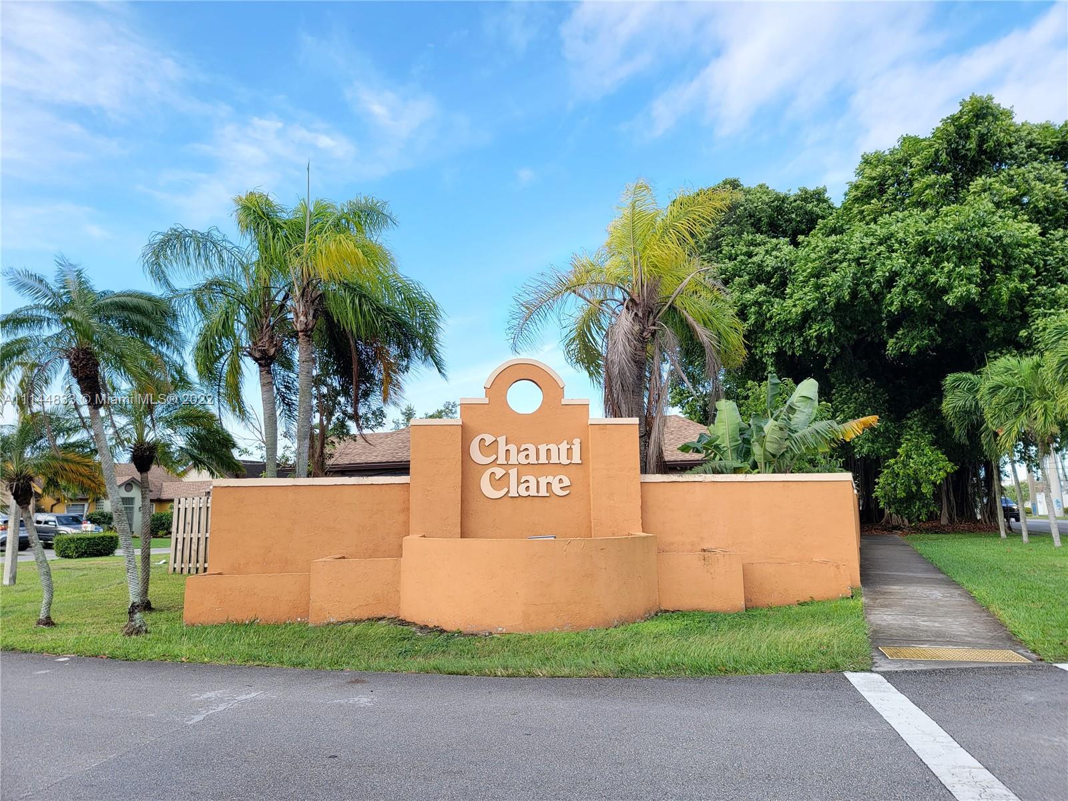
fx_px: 740
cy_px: 400
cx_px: 534
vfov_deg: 56.8
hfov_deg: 71.6
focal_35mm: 24
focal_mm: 6.7
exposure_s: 1/133
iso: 16
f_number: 1.8
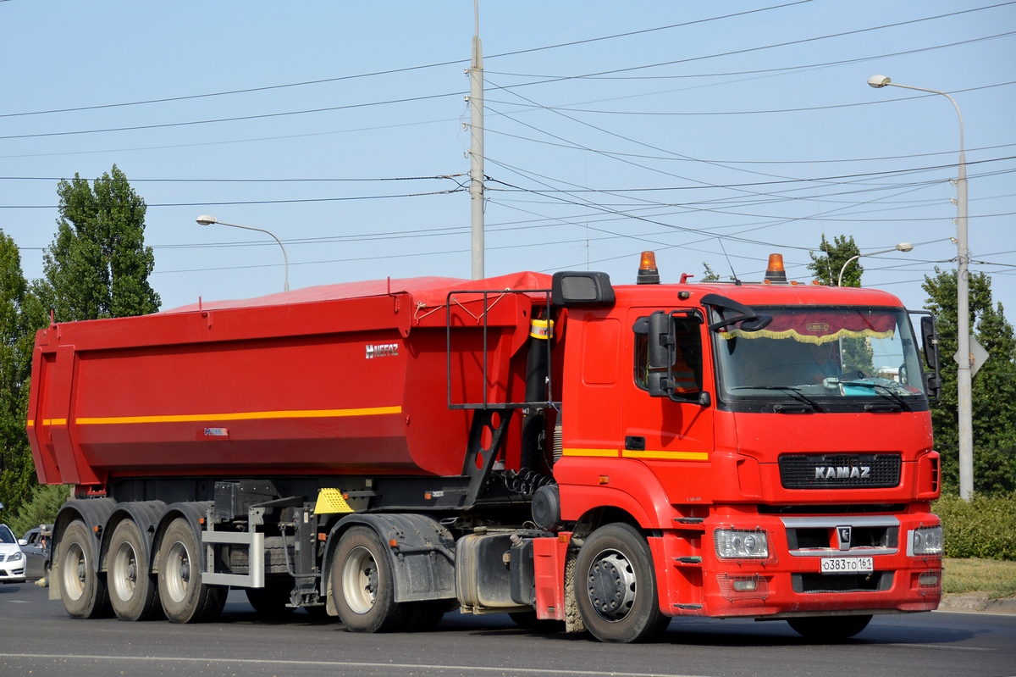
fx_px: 3808
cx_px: 508
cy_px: 338
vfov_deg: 10.2
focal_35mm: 135
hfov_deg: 15.2
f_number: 5.6
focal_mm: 90
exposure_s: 1/1600
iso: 400
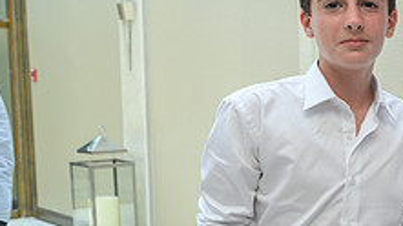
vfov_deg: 18.2
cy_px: 158
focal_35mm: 66
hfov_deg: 27.4
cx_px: 505
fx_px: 705
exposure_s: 1/160
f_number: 5
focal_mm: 24
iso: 500
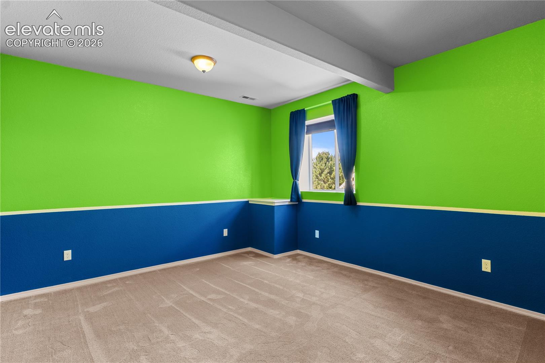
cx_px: 272
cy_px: 182
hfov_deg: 91.5
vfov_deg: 68.7
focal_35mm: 18
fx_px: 266
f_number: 8
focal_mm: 11.7
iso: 320
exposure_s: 1/1.67
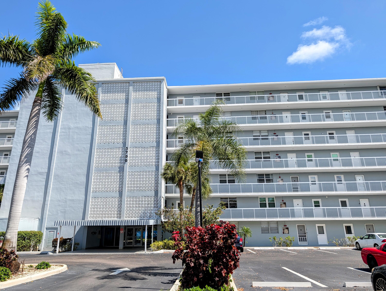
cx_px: 193
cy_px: 146
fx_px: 268
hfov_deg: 71.5
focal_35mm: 24
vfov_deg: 56.9
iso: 26
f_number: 1.68
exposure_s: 1/1294
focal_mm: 6.9
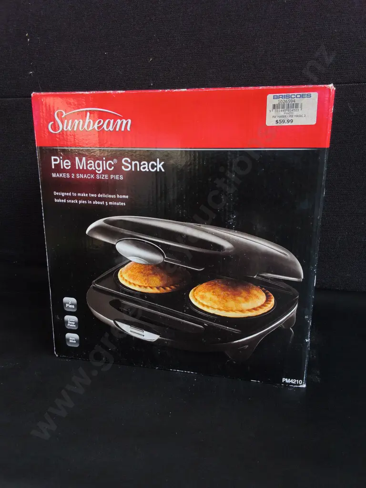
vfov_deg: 65.3
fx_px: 381
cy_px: 244
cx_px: 183
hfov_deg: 51.4
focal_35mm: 27
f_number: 2
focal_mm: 2.87
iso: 64
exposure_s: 1/120
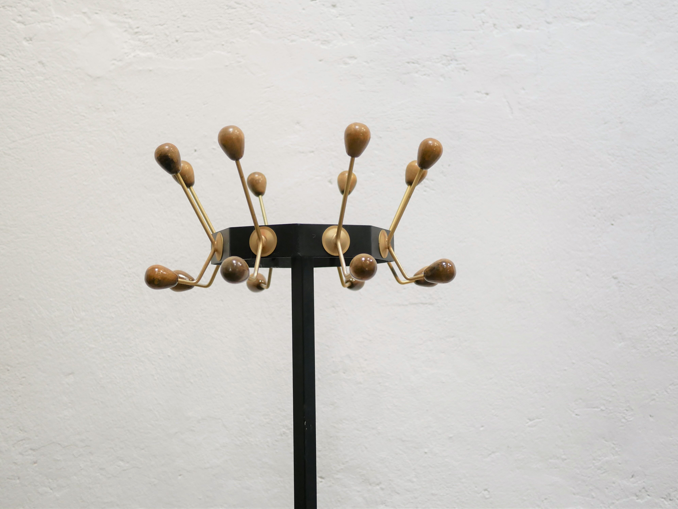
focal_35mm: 46
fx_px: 901
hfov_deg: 41.2
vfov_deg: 31.5
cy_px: 217
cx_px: 363
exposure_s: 1/60
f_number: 1.7
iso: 500
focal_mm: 20
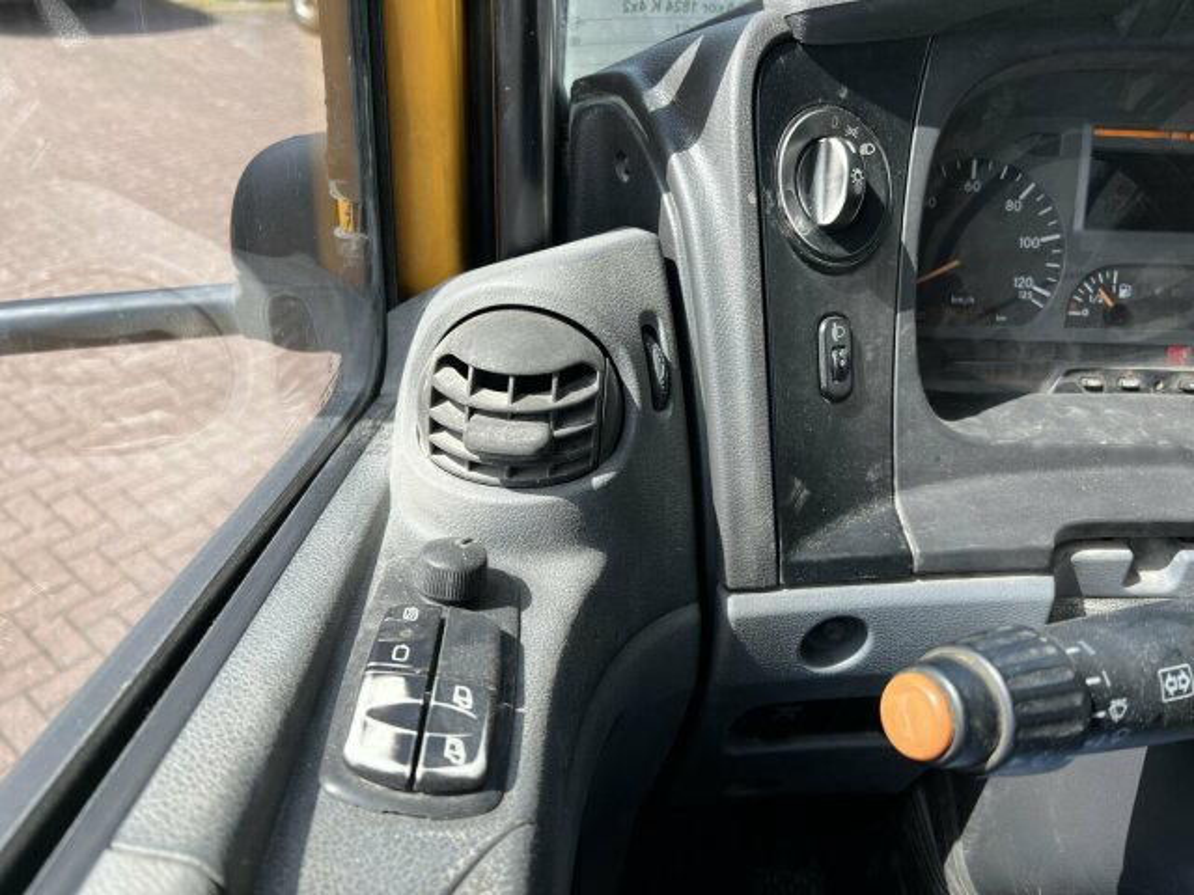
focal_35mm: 26
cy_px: 448
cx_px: 597
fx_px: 897
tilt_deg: -33.8
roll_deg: -2.8
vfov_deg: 53.1
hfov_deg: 67.3
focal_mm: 5.7
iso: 50
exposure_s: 1/1029
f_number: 1.5
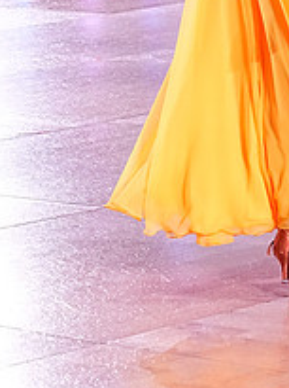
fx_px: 2680
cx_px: 254
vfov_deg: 8.1
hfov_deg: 6.2
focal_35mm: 240
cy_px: -146
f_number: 6.3
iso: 3200
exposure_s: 1/320
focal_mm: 59
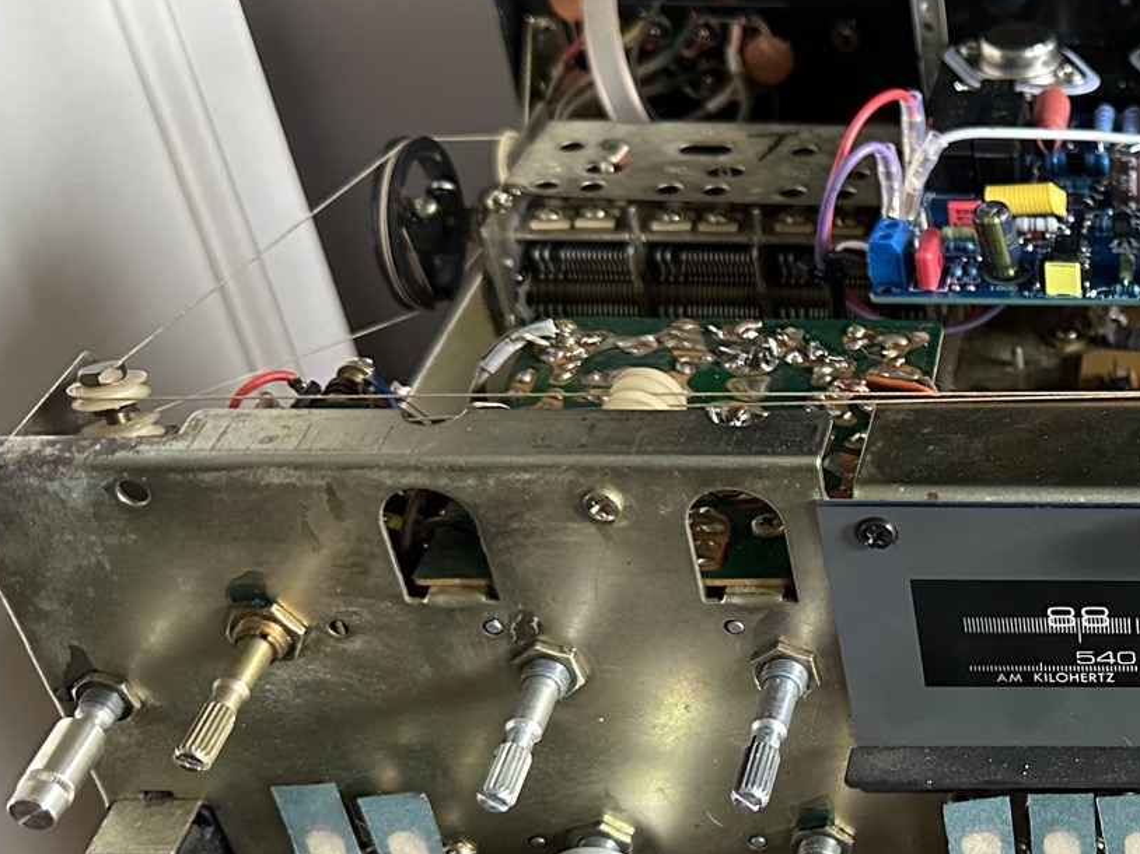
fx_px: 1942
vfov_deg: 24.7
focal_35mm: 59
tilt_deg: -38.3
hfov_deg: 29.1
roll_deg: -0.1
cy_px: 587
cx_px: 1294
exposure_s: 1/60
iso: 500
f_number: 1.78
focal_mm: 6.86
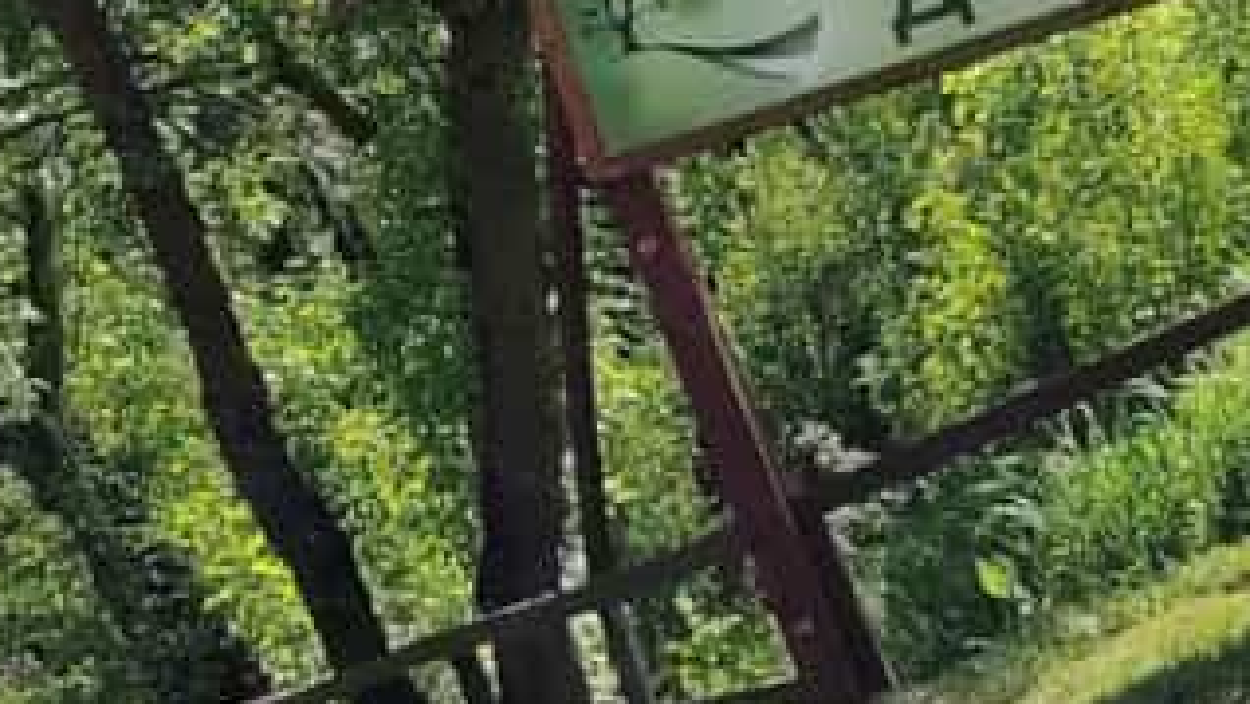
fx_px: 5470
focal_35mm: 165
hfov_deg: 12.9
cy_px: 157
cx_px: 126
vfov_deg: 7.4
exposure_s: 1/758
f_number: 1.75
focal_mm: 5.25
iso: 100
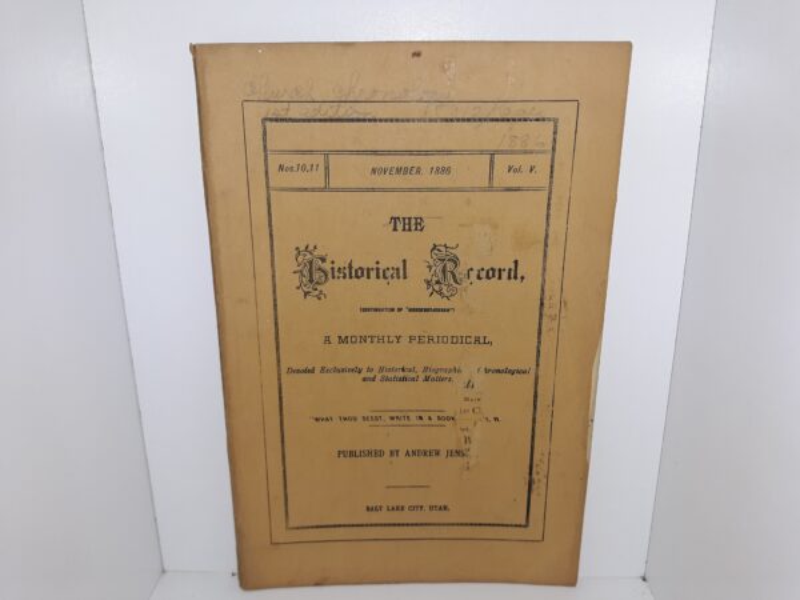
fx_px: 647
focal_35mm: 28
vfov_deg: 49.7
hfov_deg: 63.4
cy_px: 300
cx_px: 400
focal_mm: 3.7
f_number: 1.7
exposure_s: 1/175
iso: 40
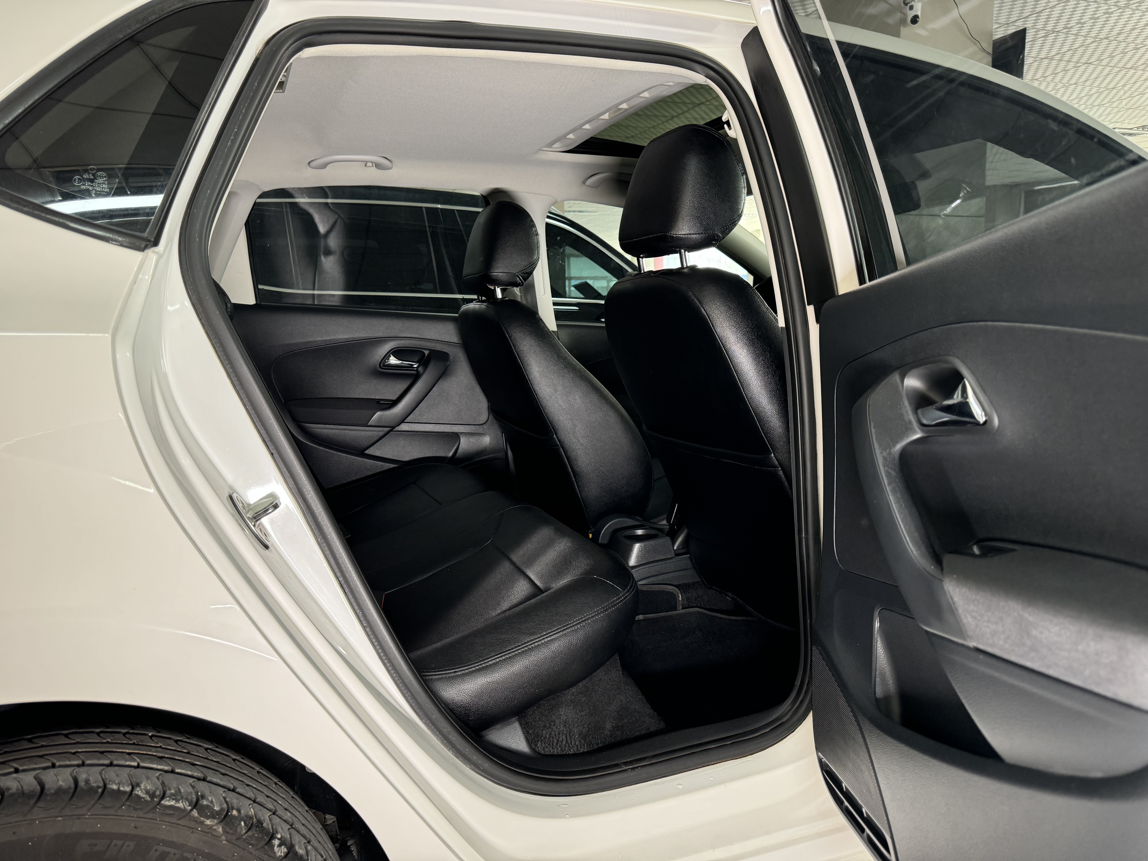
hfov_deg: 71.6
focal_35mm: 24
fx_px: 796
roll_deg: +2.2
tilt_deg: -8.7
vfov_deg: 56.8
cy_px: 430
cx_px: 574
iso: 200
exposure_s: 1/121
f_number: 1.78
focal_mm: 6.76
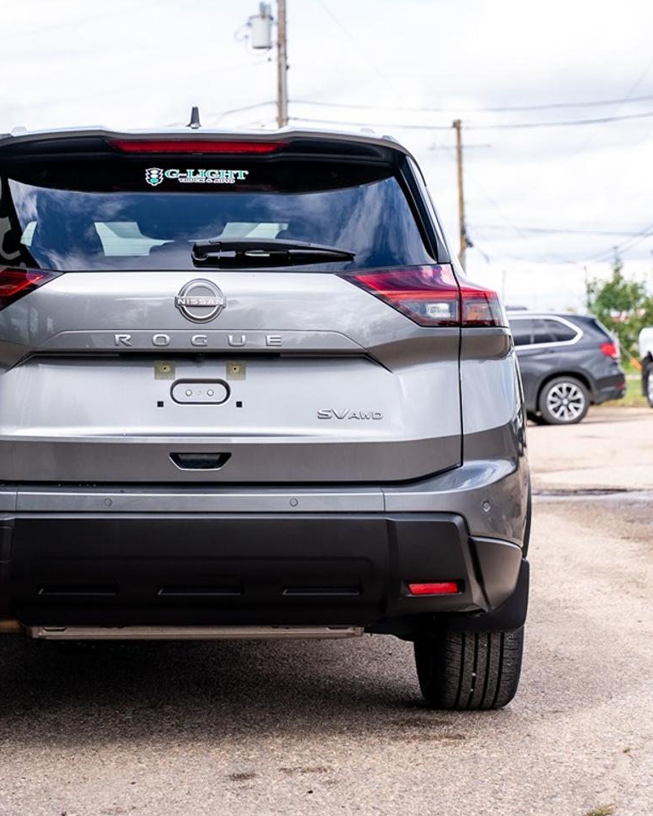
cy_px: 327
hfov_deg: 15.5
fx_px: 2391
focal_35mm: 99
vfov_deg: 19.3
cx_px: 203
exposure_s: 1/640
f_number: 4
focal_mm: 56.3
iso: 100
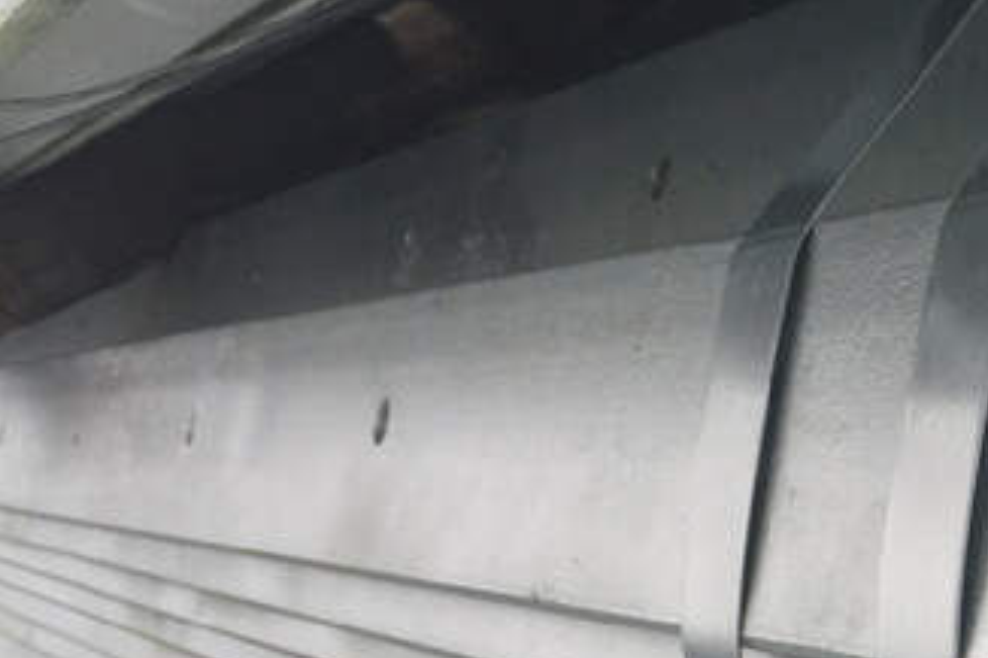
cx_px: 1185
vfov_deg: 17.7
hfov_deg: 24.7
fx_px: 2030
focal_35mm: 74
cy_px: 737
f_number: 2.2
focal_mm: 4.15
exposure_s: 1/775
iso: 32
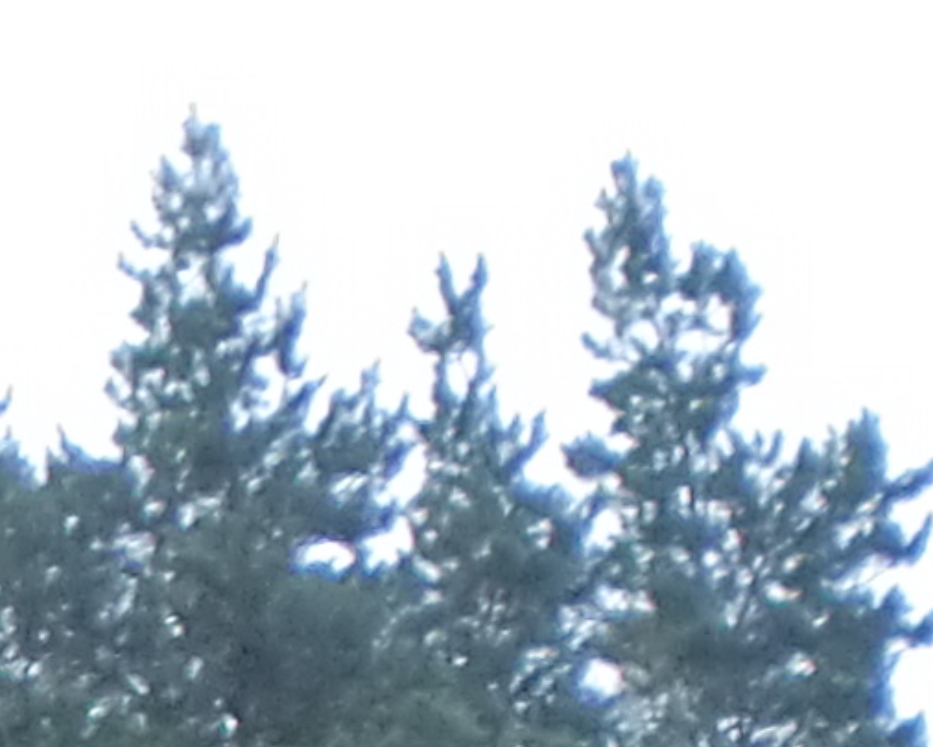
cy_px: 1645
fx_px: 7457
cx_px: -787
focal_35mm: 270
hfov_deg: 7.0
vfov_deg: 5.6
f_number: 3.1
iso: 200
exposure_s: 1/60
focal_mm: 6.3
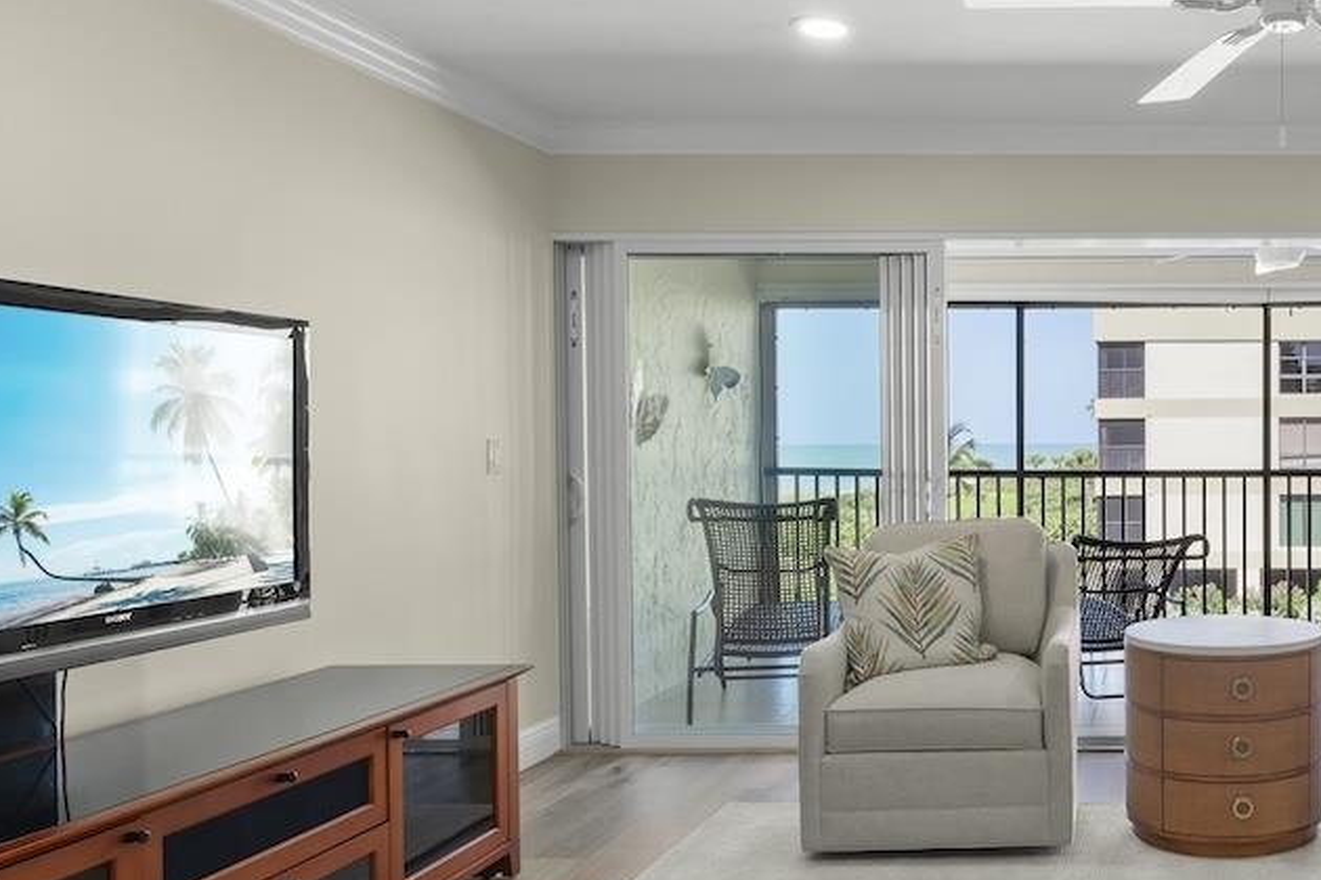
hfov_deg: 49.8
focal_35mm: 34
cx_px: 1185
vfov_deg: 38.9
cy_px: 464
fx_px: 1248
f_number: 11
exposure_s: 1/3
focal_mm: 14
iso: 400
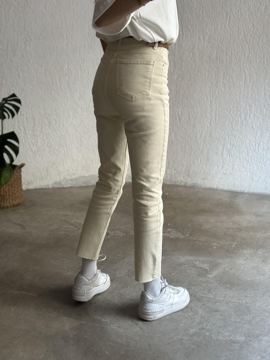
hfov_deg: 30.3
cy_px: 180
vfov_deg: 39.7
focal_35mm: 48
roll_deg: +1.6
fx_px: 499
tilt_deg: -34.9
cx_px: 135
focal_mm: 6.86
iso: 125
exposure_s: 1/60
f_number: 1.78
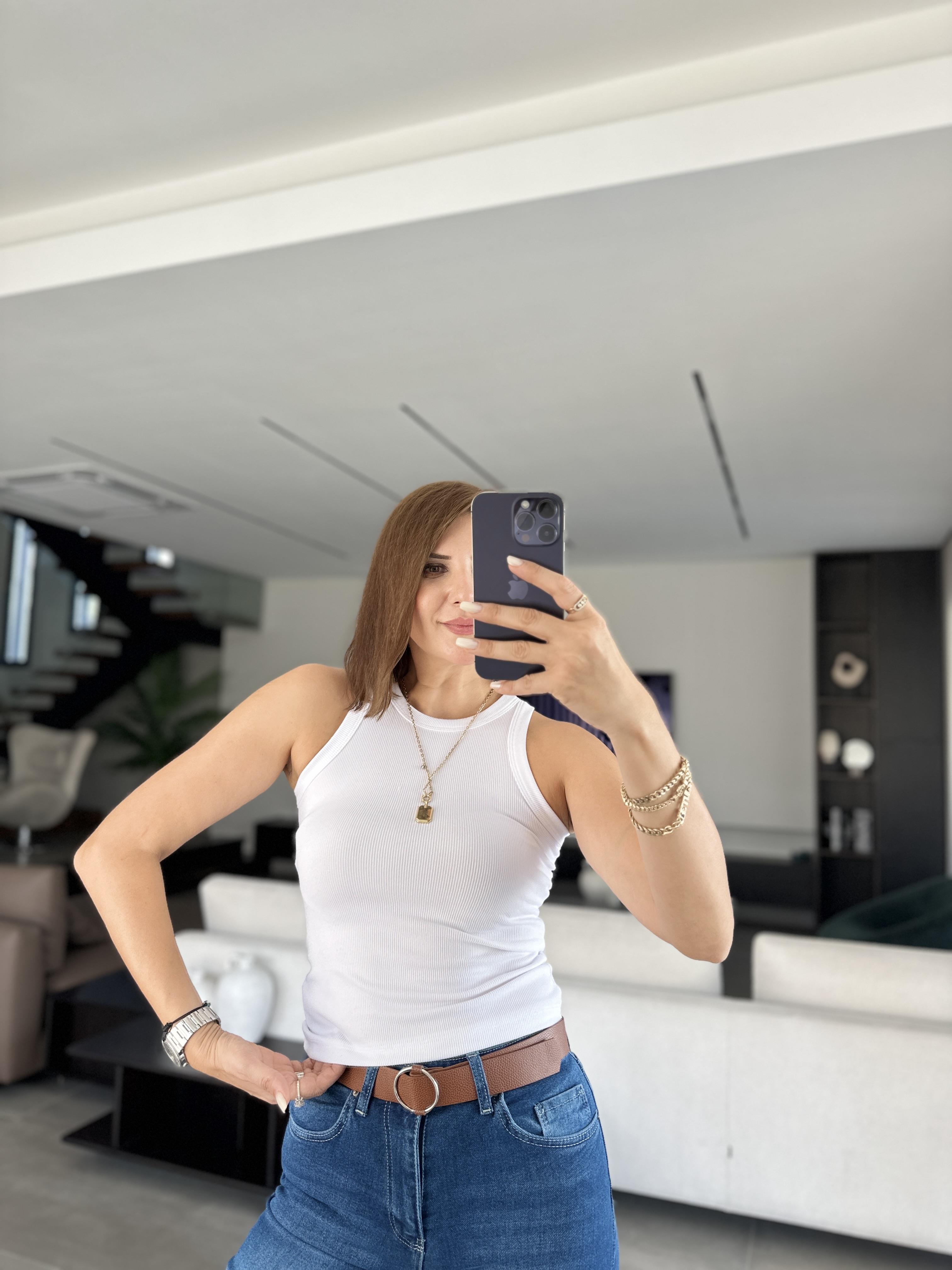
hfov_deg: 56.8
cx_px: 476
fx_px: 880
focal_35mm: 24
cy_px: 635
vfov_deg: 71.6
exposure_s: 1/121
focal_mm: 6.86
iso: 125
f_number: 1.78
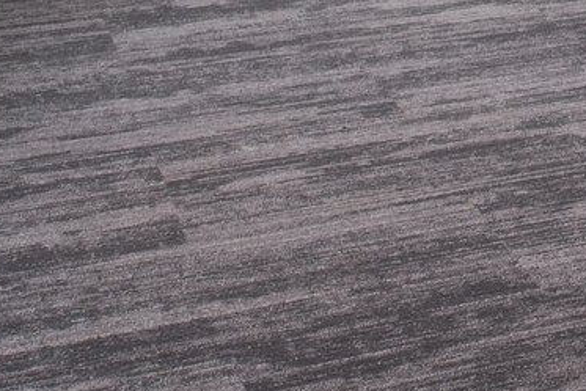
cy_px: -196
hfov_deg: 16.6
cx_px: 805
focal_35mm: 115
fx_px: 1873
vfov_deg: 11.4
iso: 640
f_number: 11
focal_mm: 24
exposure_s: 1/40
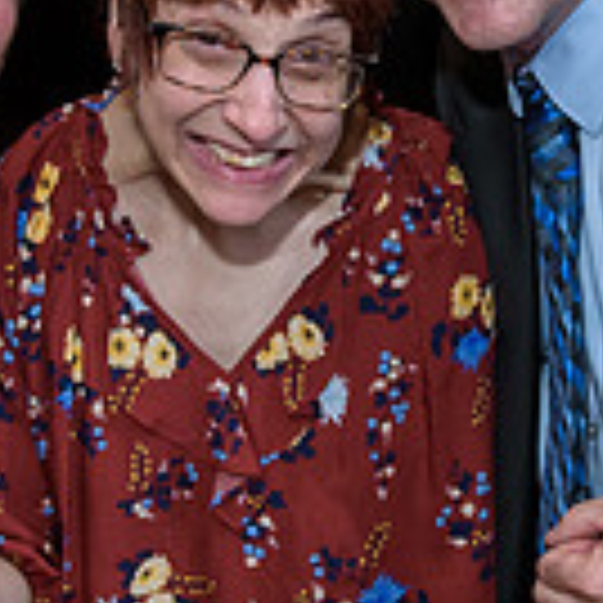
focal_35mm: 118
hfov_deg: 14.7
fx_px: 2326
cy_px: 128
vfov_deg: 14.7
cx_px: 518
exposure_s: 1/125
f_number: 3.2
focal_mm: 32
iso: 1600
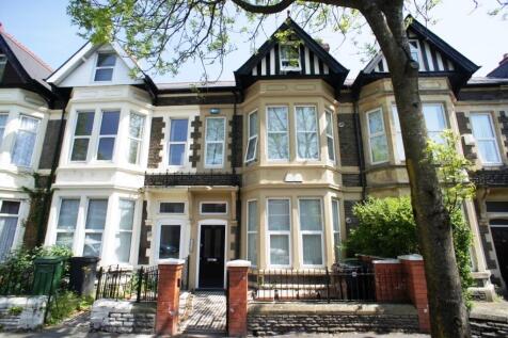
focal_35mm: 24
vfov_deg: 53.1
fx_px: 339
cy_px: 169
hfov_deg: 73.8
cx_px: 254
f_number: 6.3
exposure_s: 1/320
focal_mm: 16
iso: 200
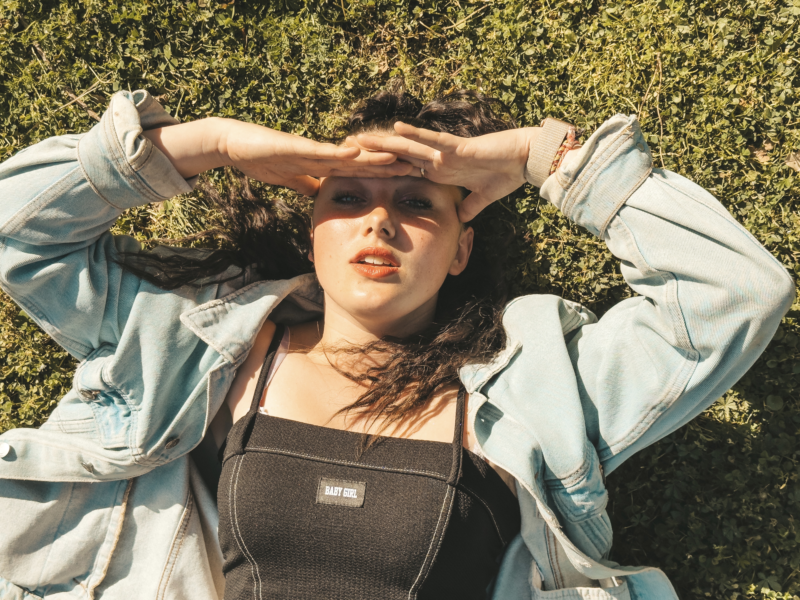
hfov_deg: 39.7
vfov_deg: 30.3
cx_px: 400
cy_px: 300
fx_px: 1109
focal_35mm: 48
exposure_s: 1/3200
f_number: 1.8
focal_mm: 6.86
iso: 64
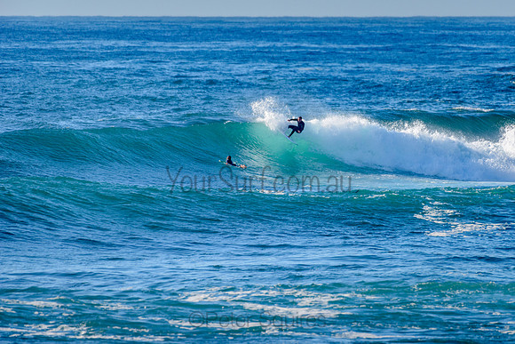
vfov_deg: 2.2
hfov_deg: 3.4
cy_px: 147
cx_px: 316
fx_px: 8774
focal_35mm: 613
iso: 250
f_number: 5.6
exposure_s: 1/2000
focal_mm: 500
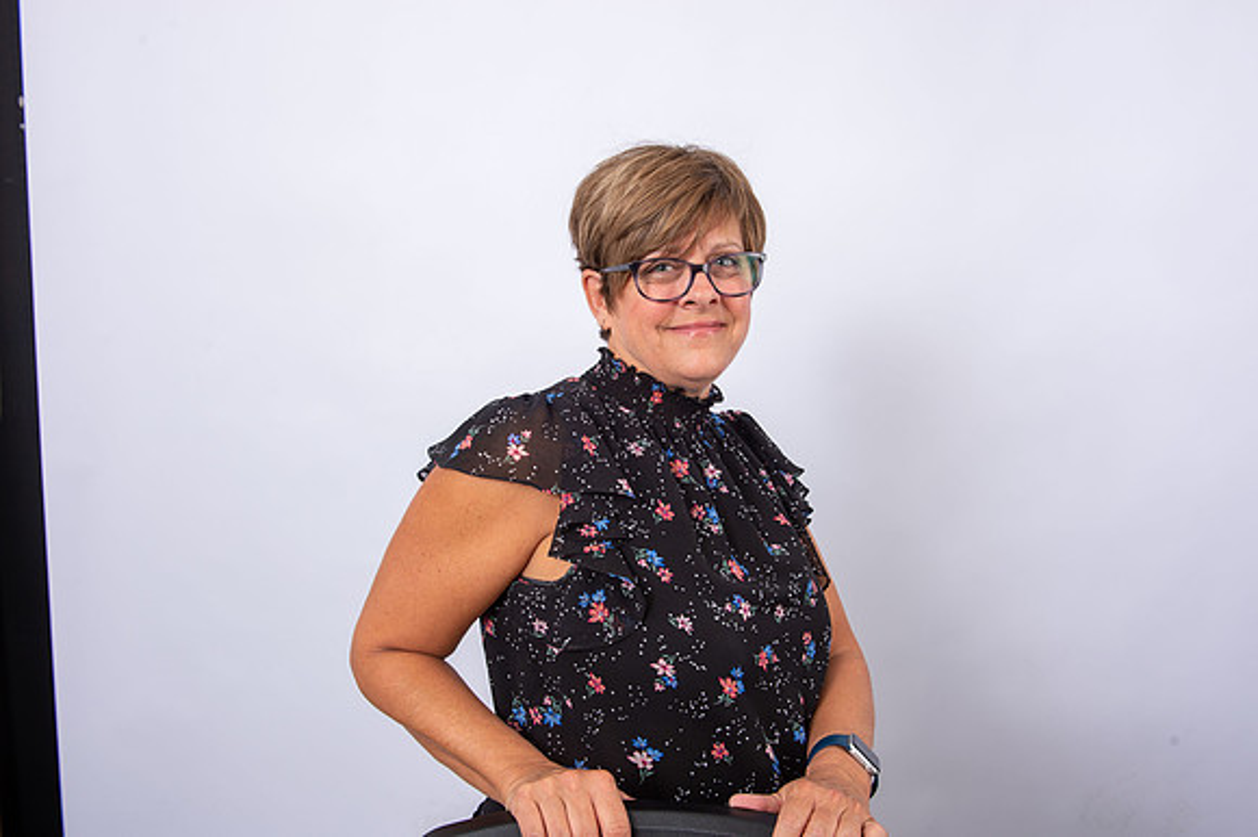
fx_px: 1118
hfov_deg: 58.7
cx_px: 629
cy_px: 418
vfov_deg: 41.1
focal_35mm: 32
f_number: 8
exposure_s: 1/250
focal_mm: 32
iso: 160
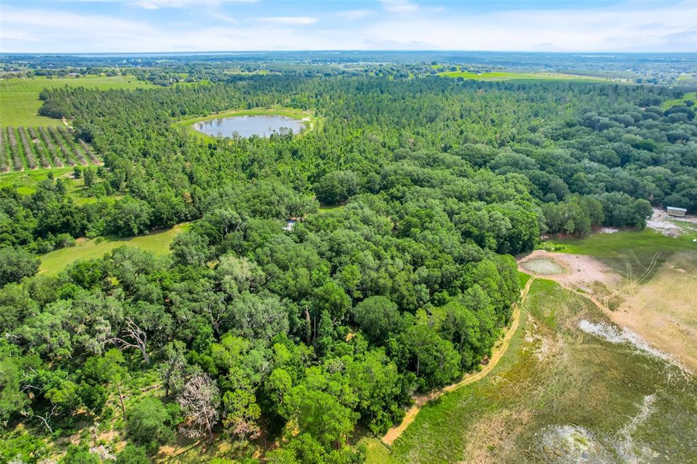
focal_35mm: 22
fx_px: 426
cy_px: 232
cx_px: 348
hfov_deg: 78.6
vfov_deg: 57.2
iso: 100
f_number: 2.8
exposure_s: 1/180
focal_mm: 8.38
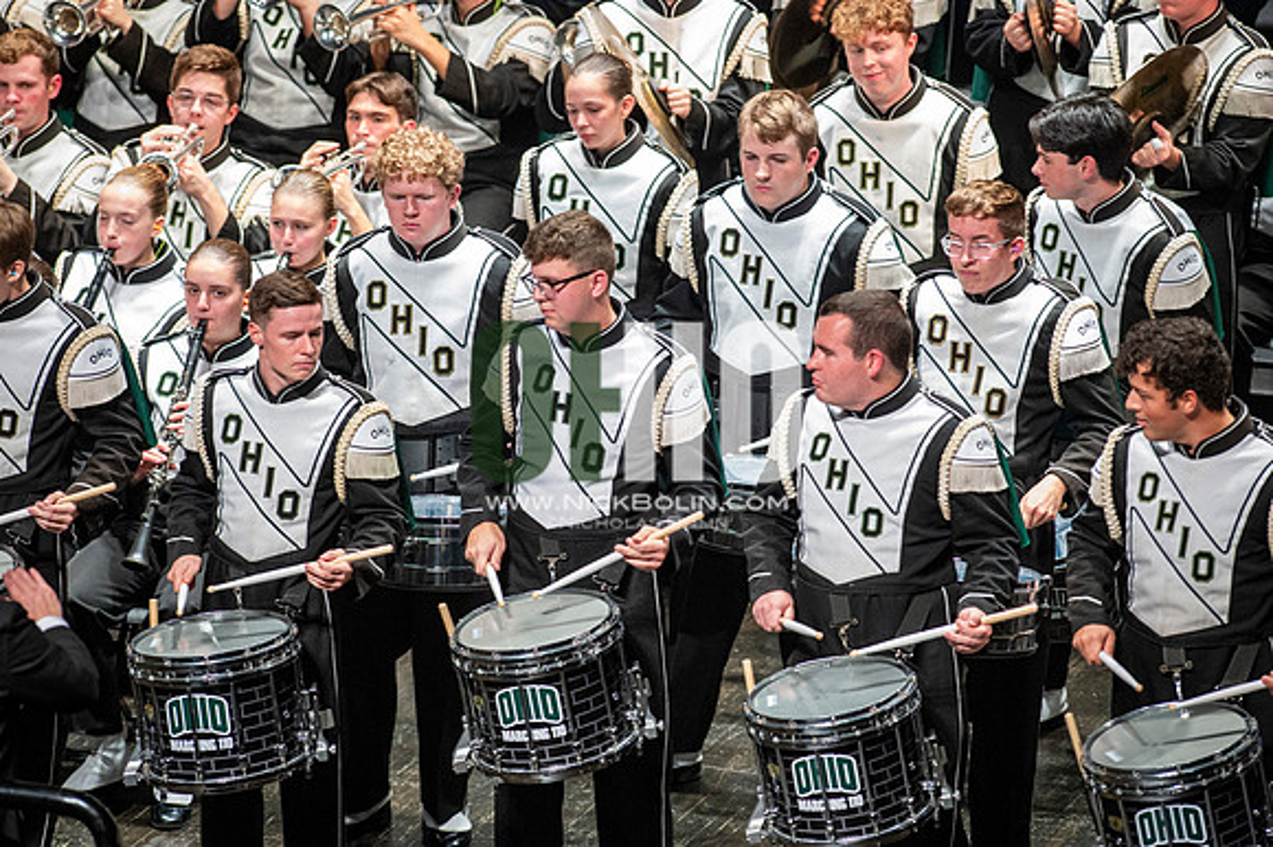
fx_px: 10602
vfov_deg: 4.6
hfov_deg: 6.9
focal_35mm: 300
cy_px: 424
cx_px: 636
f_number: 5.6
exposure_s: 1/400
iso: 5000
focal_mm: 300
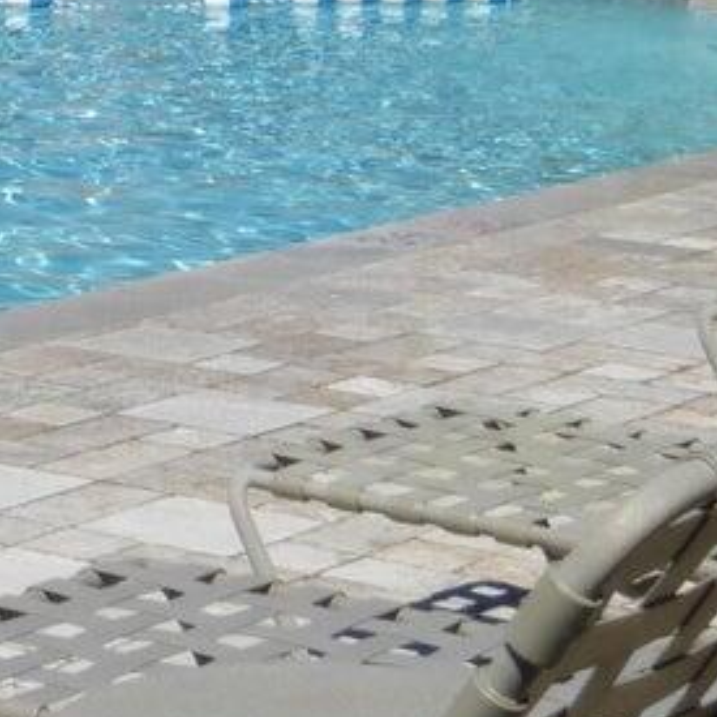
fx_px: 3492
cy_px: -83
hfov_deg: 11.7
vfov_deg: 11.5
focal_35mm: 149
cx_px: 192
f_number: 3.7
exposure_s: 1/2000
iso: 100
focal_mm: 6.1
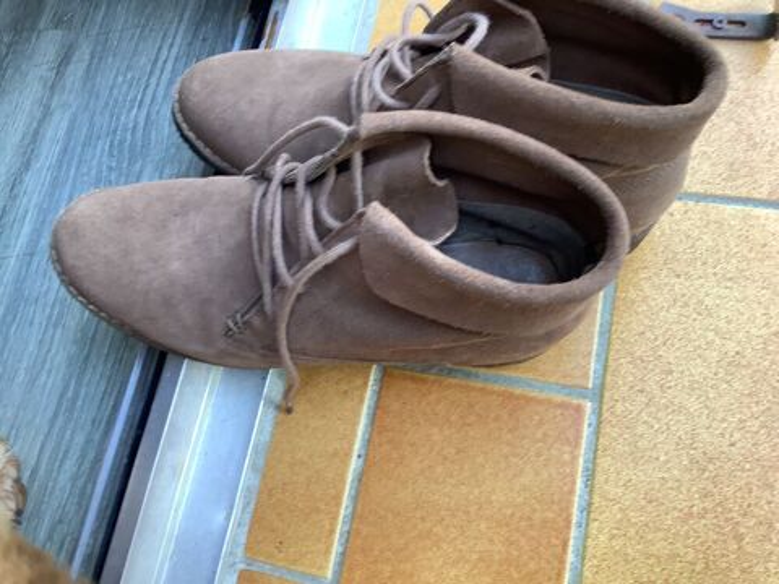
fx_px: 698
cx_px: 390
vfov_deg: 45.4
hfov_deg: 58.4
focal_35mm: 31
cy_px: 292
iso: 64
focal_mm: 3.3
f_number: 2.4
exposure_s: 1/50
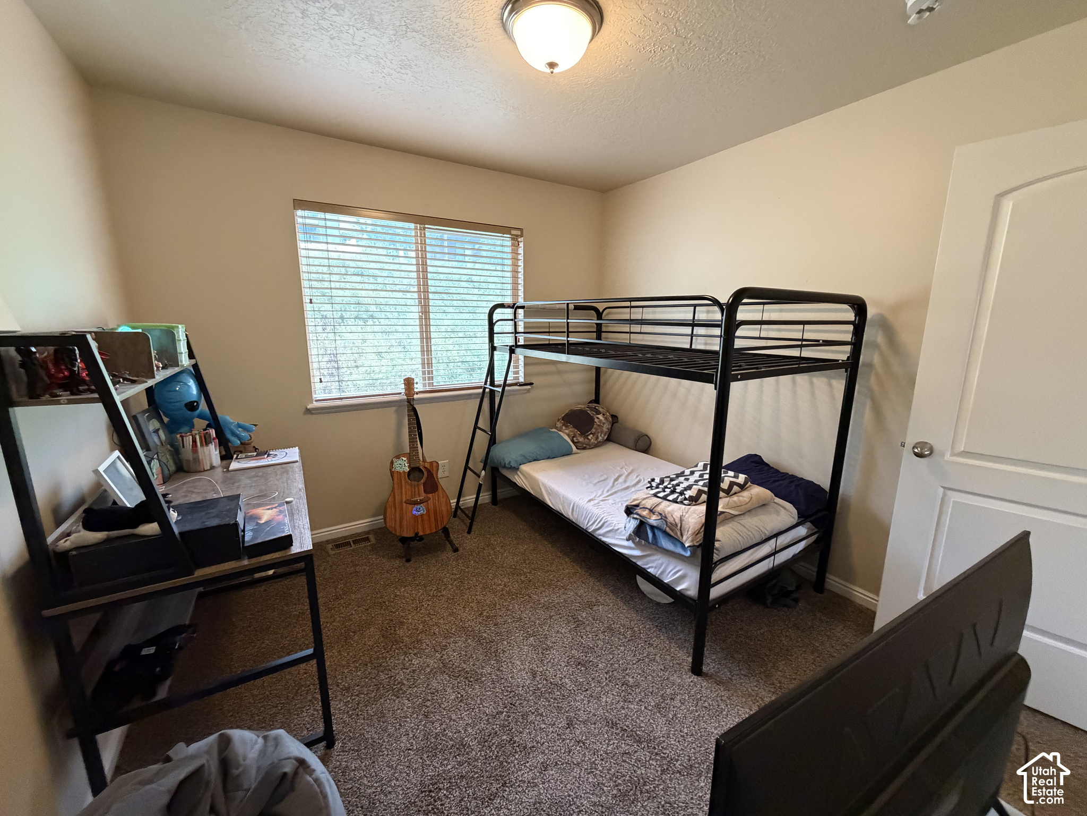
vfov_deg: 85.7
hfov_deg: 102.1
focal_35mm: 14
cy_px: 408
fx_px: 440
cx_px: 544
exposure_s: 1/60
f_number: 2.2
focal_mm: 2.22
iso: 640
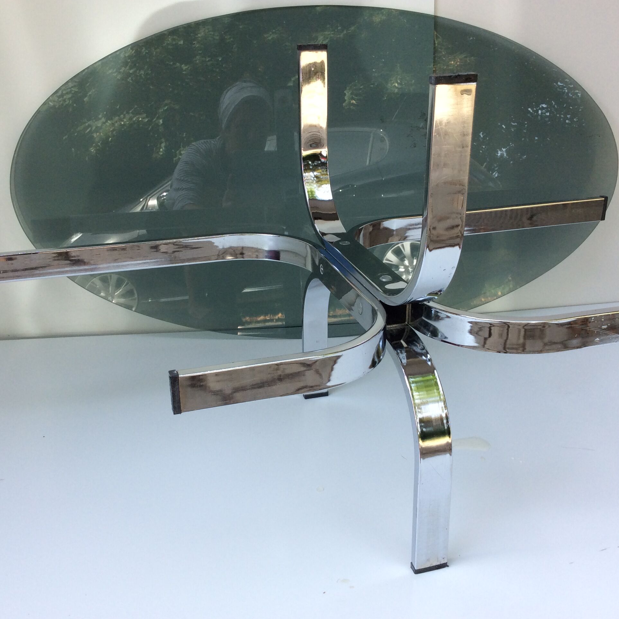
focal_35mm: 38
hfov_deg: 43.9
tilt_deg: -23.8
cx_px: 303
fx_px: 769
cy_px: 310
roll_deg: +2.5
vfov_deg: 43.9
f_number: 2.4
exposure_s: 1/172
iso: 32
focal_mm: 3.3
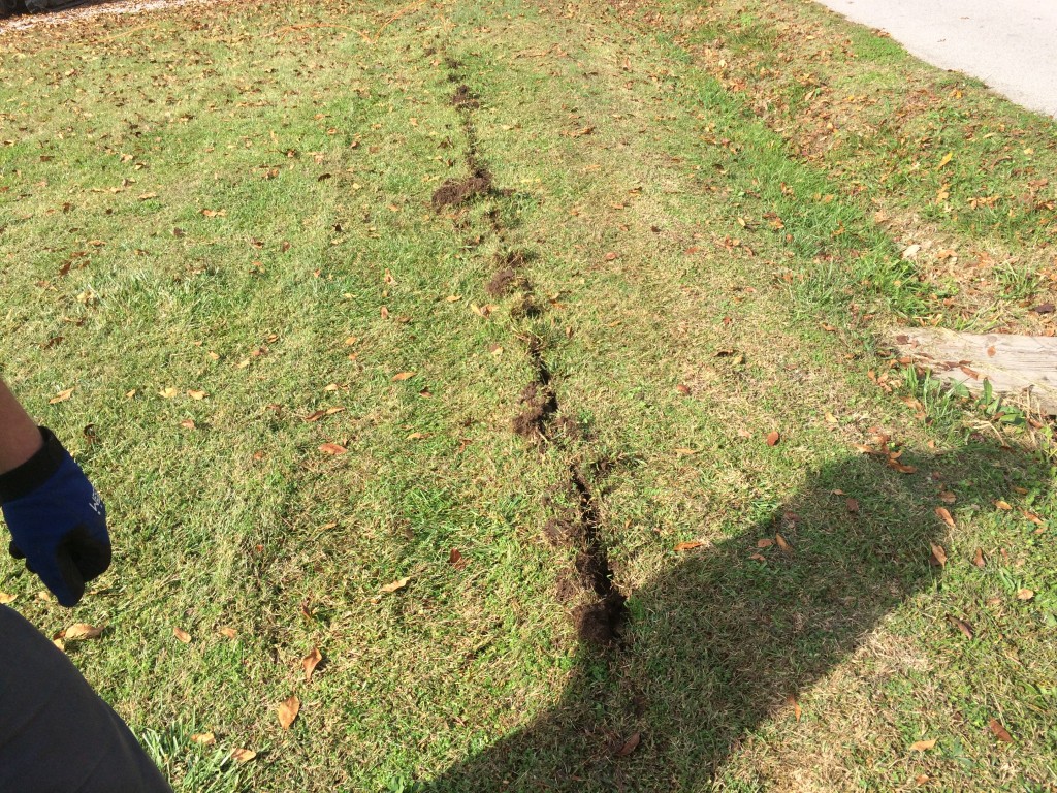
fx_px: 886
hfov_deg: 61.7
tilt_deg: -30.0
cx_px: 528
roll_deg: +1.3
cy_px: 396
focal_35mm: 29
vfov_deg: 48.2
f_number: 2.2
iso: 32
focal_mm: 4.15
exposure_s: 1/873
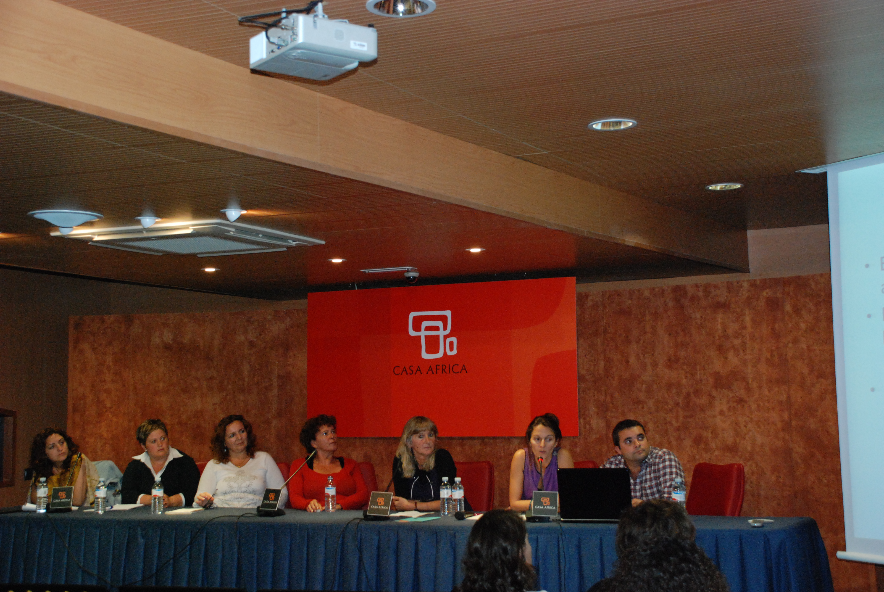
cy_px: 296
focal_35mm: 52
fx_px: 1291
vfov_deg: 25.8
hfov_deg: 37.8
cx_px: 442
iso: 1250
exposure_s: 1/60
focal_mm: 35
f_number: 5.6
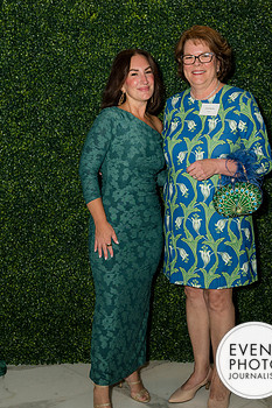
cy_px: 174
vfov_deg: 36.8
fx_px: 613
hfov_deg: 25.0
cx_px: 156
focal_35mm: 54
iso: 500
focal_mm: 42
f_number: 5
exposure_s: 1/160
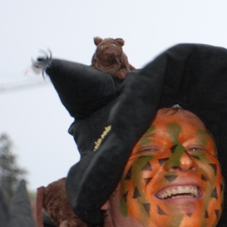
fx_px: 1847
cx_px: 421
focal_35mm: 249
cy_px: 189
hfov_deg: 6.8
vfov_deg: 7.0
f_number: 5
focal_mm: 52
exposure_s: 1/160
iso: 100
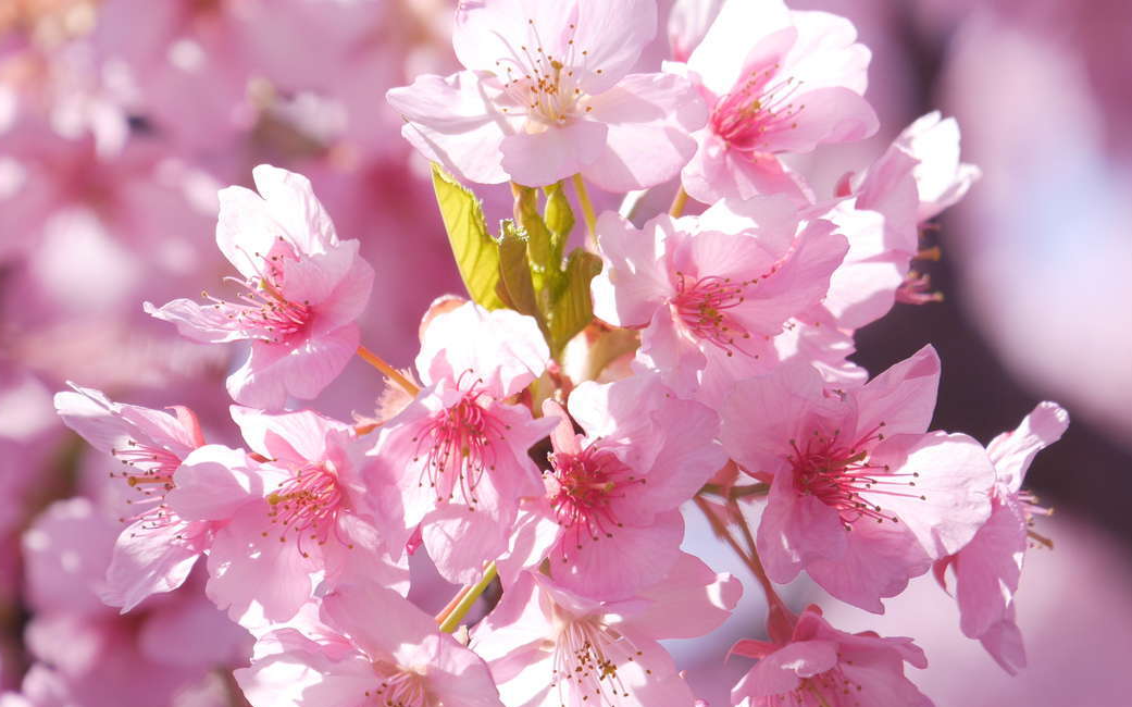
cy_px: 429
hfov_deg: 4.9
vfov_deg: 3.1
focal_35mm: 428
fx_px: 13201
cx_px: 505
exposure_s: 1/400
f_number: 6.3
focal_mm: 175
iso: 200
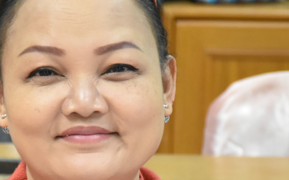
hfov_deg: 6.5
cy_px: 180
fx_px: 2560
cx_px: 60
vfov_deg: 4.0
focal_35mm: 325
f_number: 5
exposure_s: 1/100
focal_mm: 70
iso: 3200
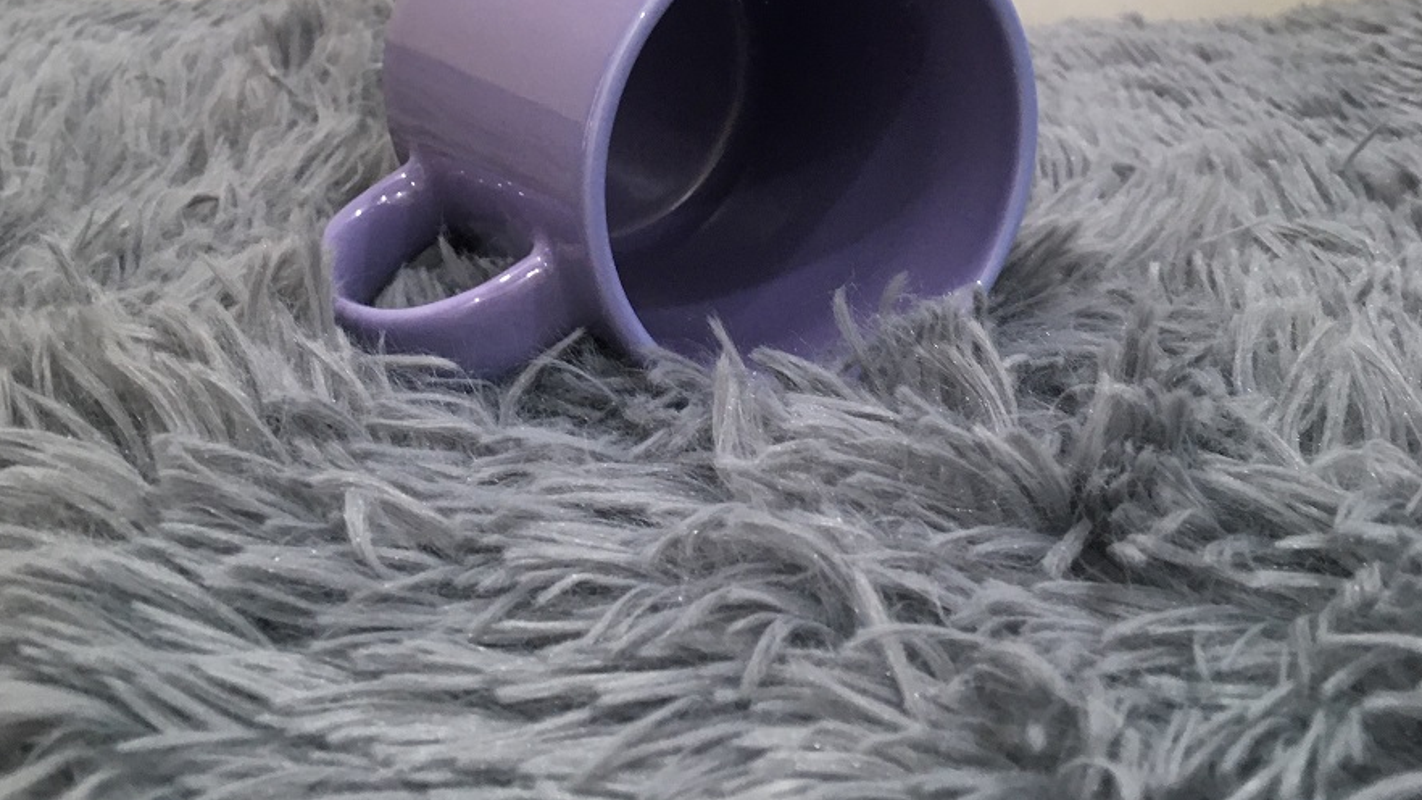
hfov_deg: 47.4
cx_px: 709
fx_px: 1621
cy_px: -21
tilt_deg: -10.7
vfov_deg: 26.1
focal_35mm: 43
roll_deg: -0.4
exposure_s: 1/33
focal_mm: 4.15
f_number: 2.2
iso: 100
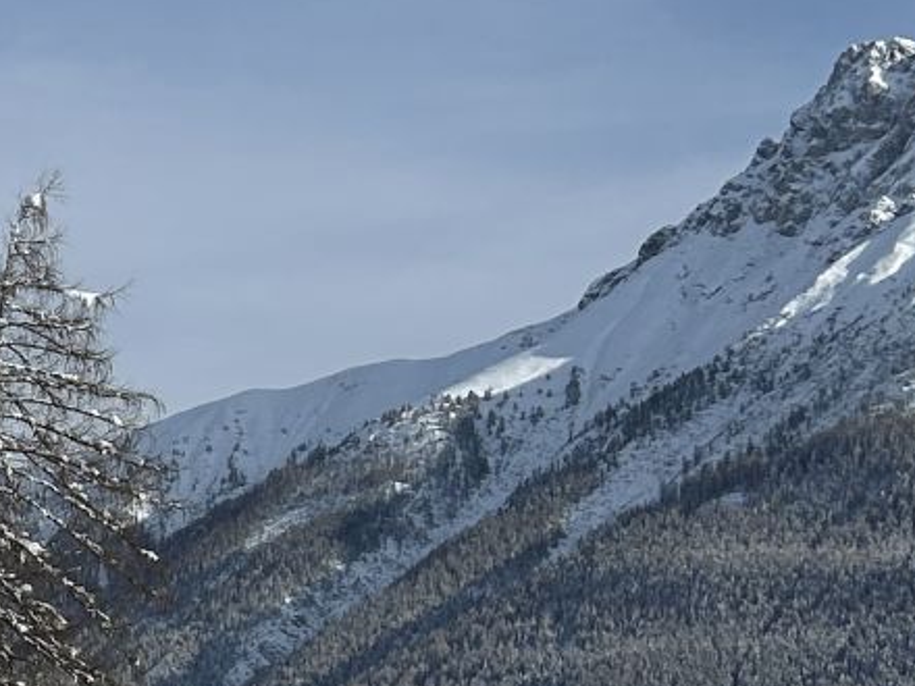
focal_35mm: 121
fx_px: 3198
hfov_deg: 14.1
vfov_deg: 12.0
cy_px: 817
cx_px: -817
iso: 50
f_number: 1.5
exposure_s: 1/8696
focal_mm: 5.7
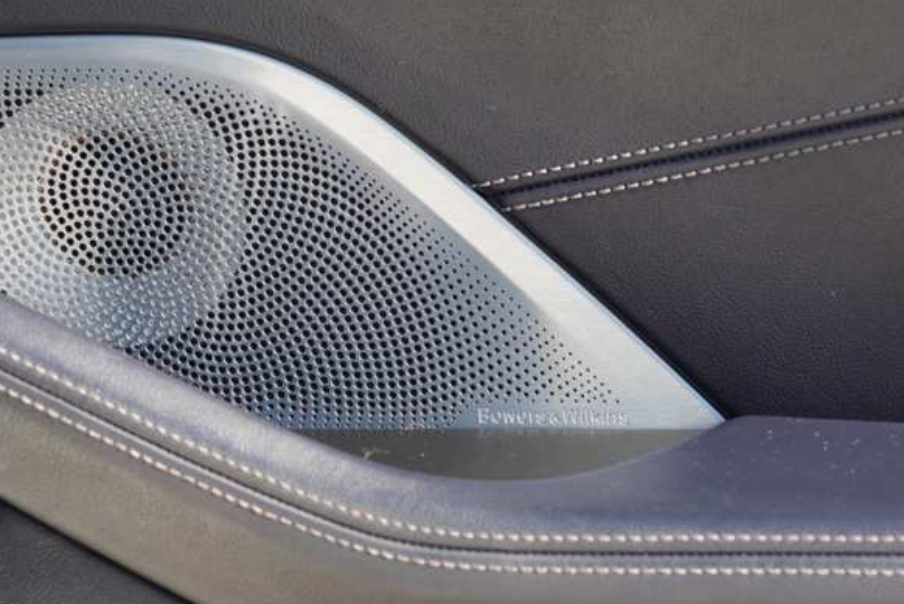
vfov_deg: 5.8
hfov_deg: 8.7
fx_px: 5930
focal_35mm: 236
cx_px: 113
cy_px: 295
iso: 100
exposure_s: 1/125
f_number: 4.5
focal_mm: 85
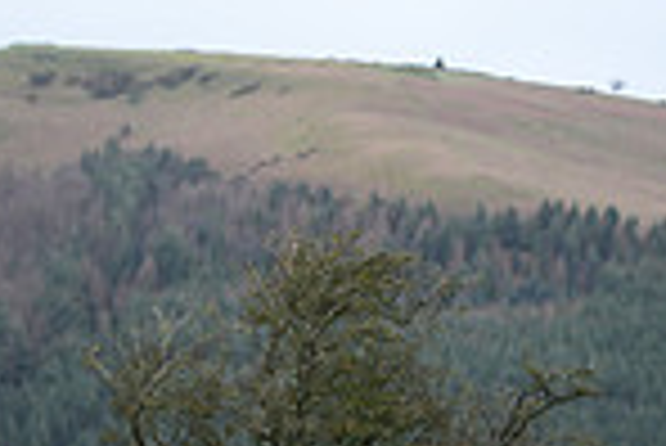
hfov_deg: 7.3
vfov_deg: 5.0
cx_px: -630
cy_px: 554
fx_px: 5074
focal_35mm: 274
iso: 500
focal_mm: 70
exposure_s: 1/800
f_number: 4.5
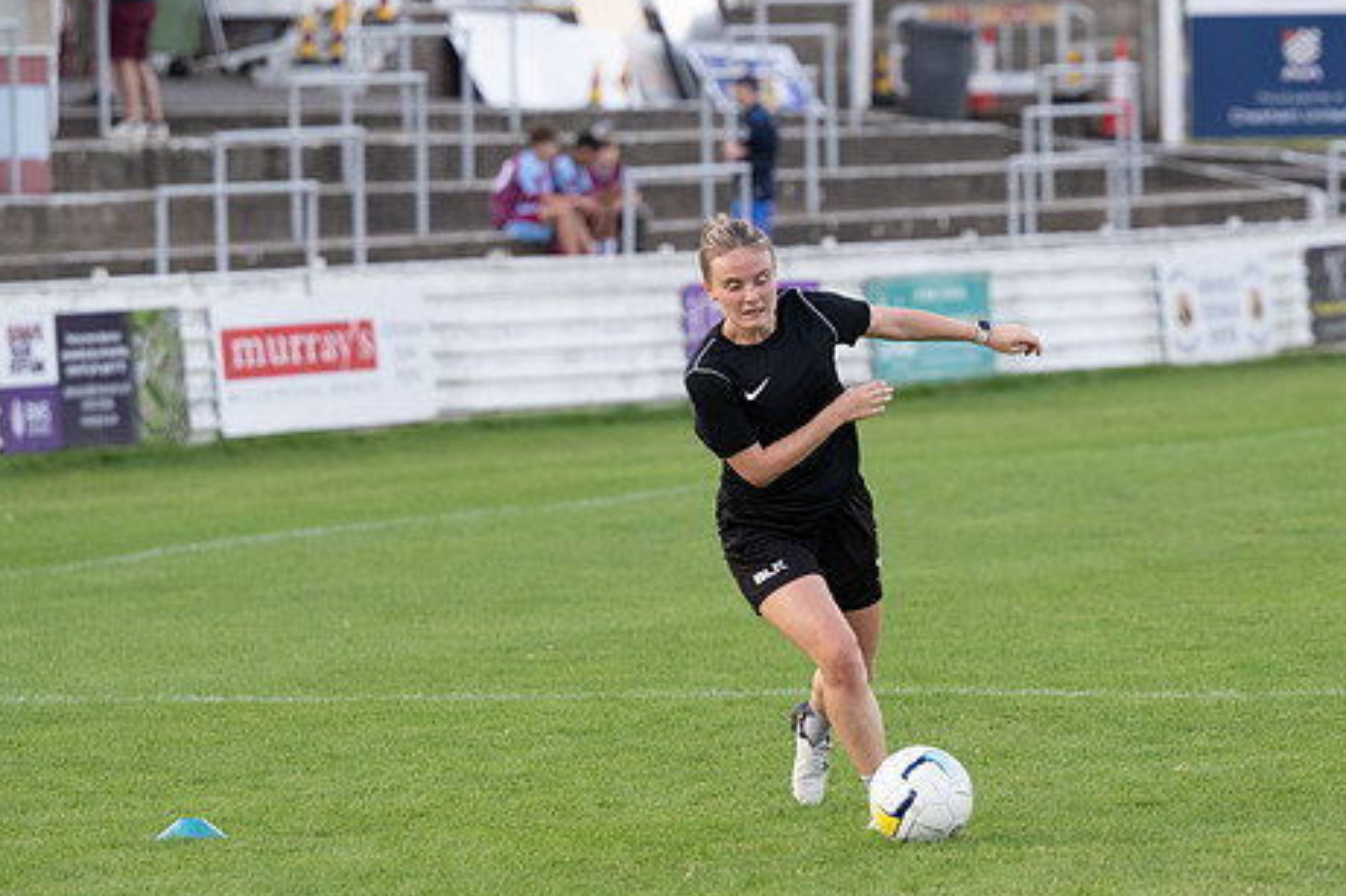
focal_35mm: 264
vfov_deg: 5.2
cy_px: 449
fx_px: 9867
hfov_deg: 7.8
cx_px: 730
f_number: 3.2
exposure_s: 1/640
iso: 1000
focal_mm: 140
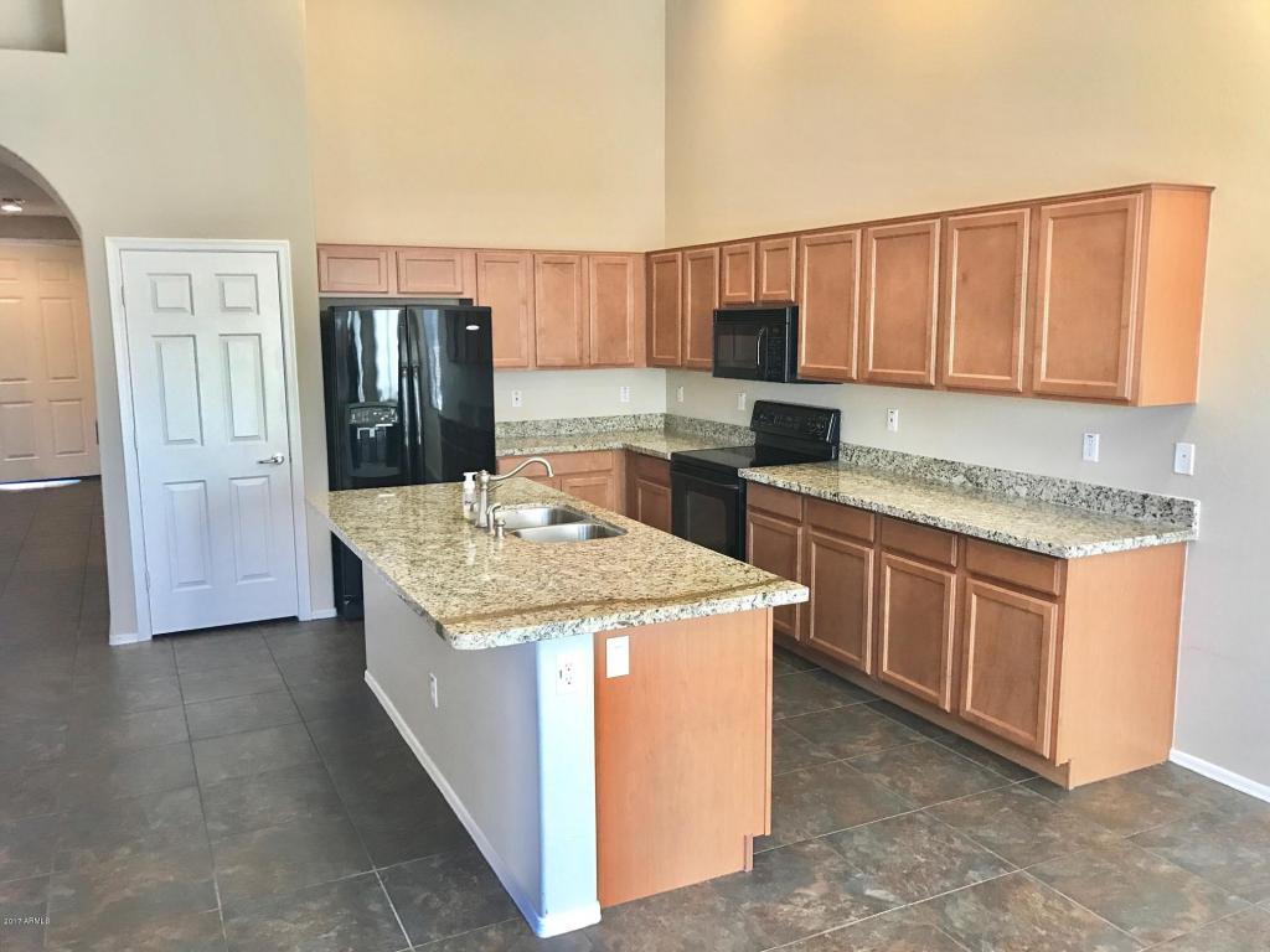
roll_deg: +0.6
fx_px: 1027
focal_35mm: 28
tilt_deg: -7.6
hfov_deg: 63.4
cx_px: 635
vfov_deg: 49.7
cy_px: 476
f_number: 1.8
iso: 40
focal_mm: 3.99
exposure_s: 1/30
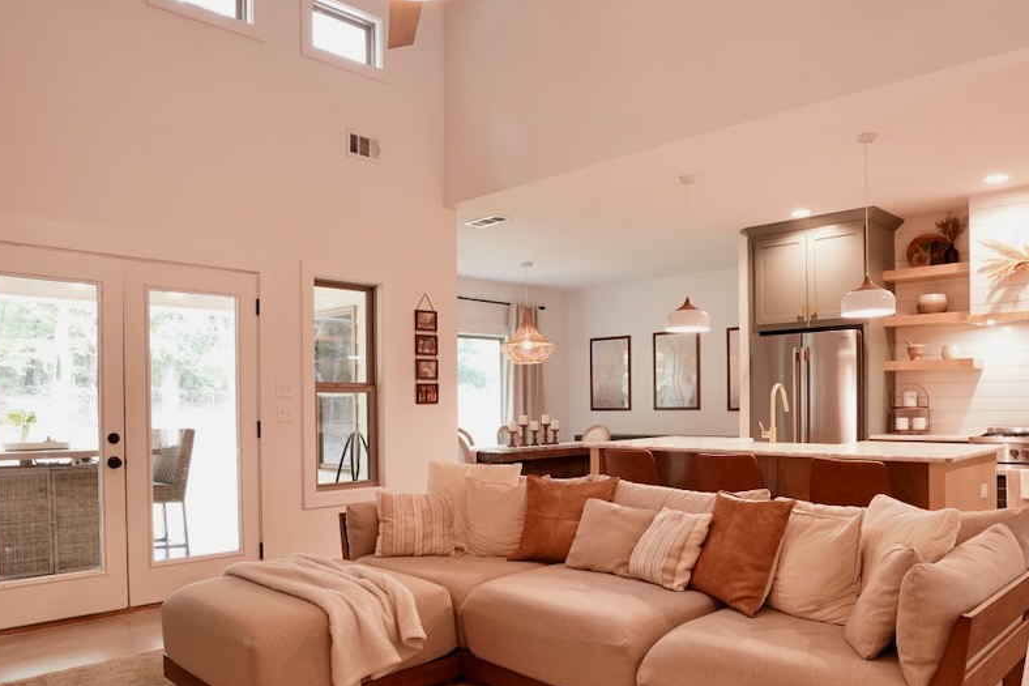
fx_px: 743
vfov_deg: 49.1
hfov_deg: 69.4
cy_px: 421
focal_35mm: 26
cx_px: 528
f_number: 8
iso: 3200
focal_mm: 16
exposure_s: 1/6
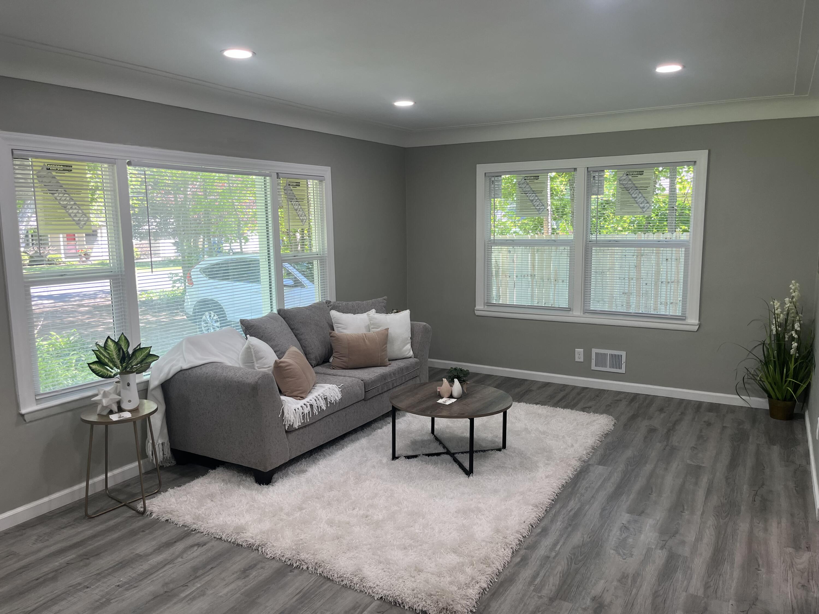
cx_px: 410
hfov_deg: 67.3
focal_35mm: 26
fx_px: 615
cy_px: 307
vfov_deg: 53.1
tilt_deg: -8.3
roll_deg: +0.8
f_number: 1.6
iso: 80
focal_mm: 5.1
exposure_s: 1/120
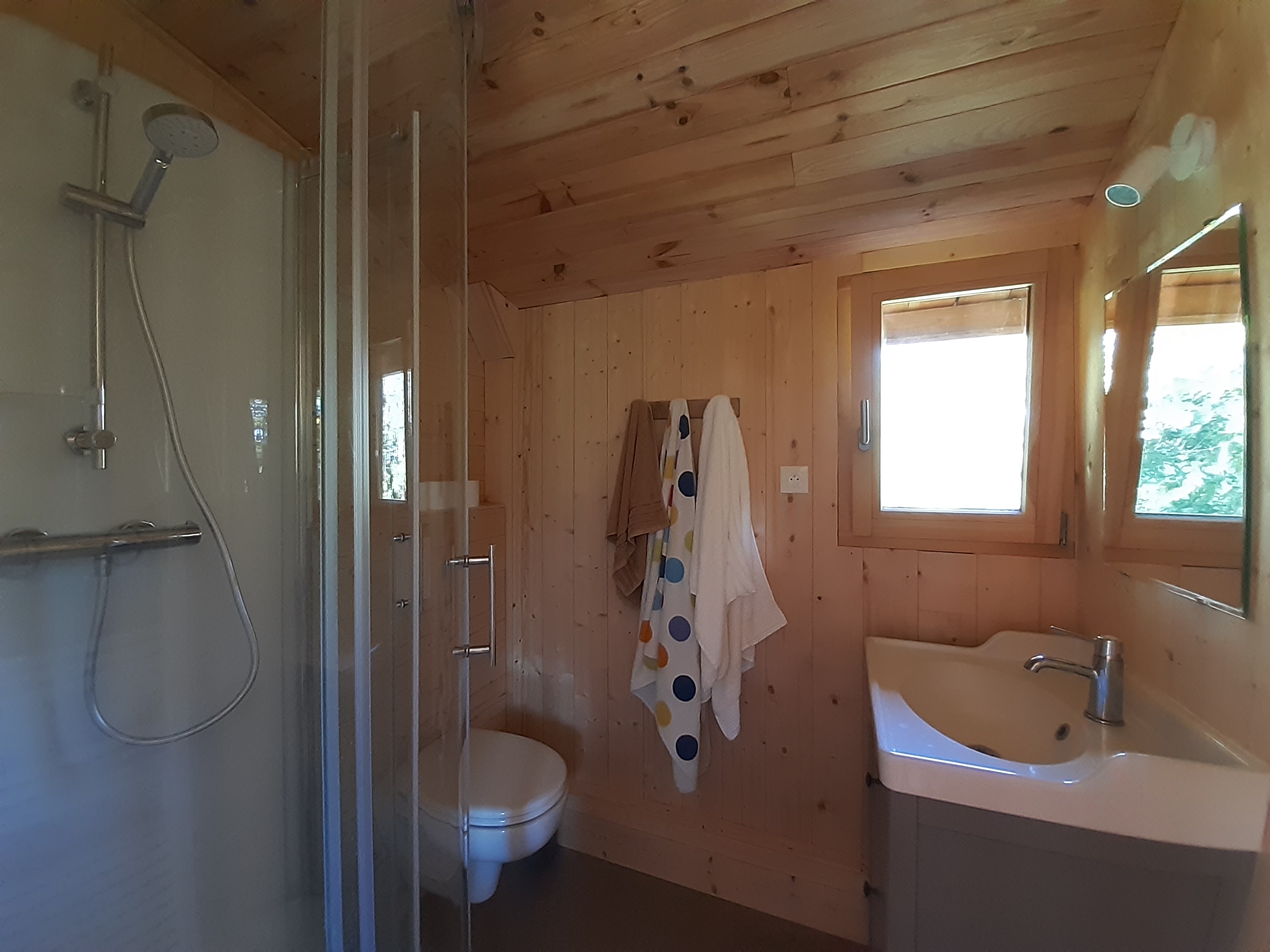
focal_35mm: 13
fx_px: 477
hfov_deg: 106.2
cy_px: 476
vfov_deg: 89.9
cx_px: 635
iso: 200
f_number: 2.2
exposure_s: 1/25
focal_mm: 1.13
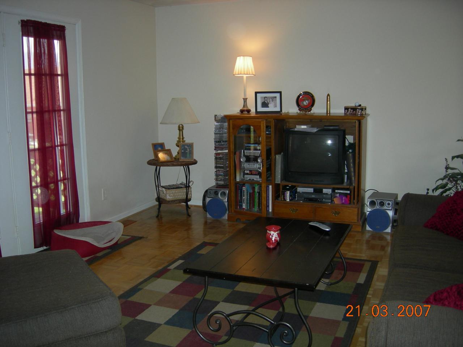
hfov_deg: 51.4
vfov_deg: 39.7
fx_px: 482
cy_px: 174
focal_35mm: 36
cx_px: 232
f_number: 2.7
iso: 124
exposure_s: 1/60.1
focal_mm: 7.5
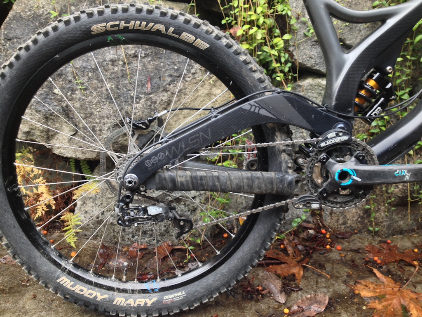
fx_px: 427
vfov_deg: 40.7
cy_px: 158
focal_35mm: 35
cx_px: 211
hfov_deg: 52.6
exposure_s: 1/20
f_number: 2.4
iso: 64
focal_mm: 4.28
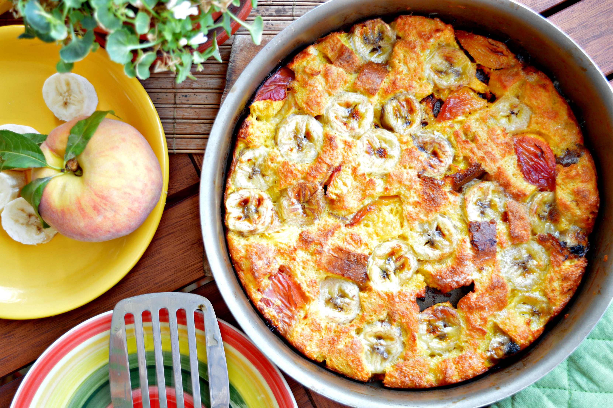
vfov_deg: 28.0
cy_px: 204
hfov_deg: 41.1
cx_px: 306
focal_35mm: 48
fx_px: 817
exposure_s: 1/50
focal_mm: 32
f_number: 4.5
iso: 400
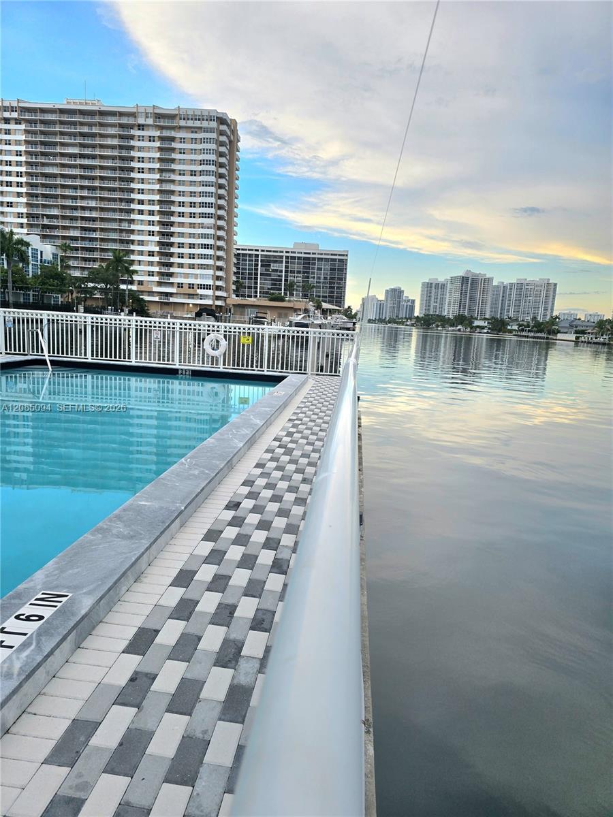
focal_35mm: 23
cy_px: 408
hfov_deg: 58.9
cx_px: 306
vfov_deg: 73.9
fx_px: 543
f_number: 1.7
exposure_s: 1/182
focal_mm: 6.3
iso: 32
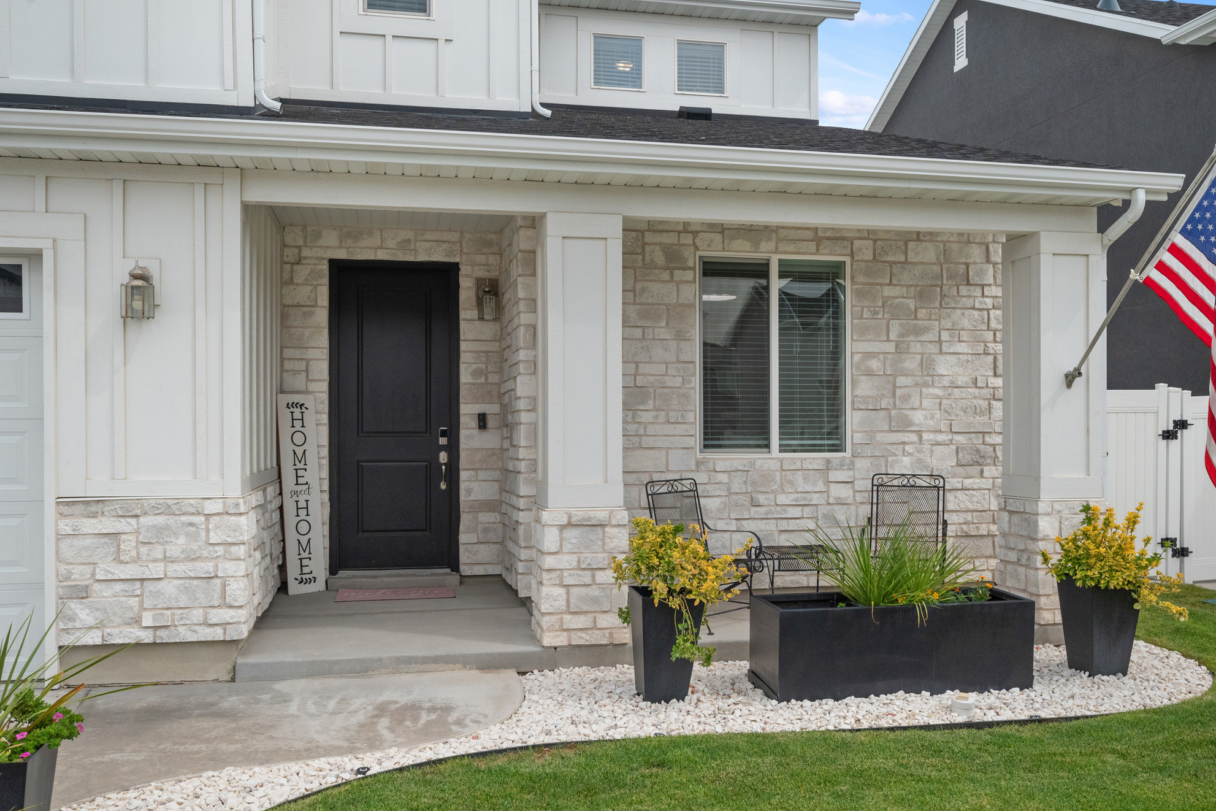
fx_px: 1047
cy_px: 412
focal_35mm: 31
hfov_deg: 60.3
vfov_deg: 42.3
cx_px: 615
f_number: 8
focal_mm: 30
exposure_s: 1/1600
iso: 1600
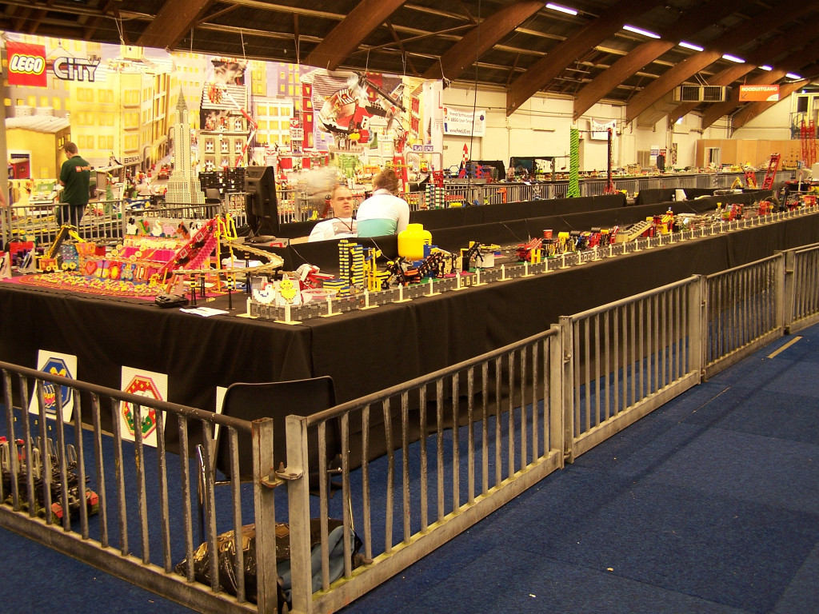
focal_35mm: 38
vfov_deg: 37.7
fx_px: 899
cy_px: 307
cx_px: 410
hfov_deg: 49.0
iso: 80
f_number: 2.8
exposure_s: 1/2
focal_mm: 6.3
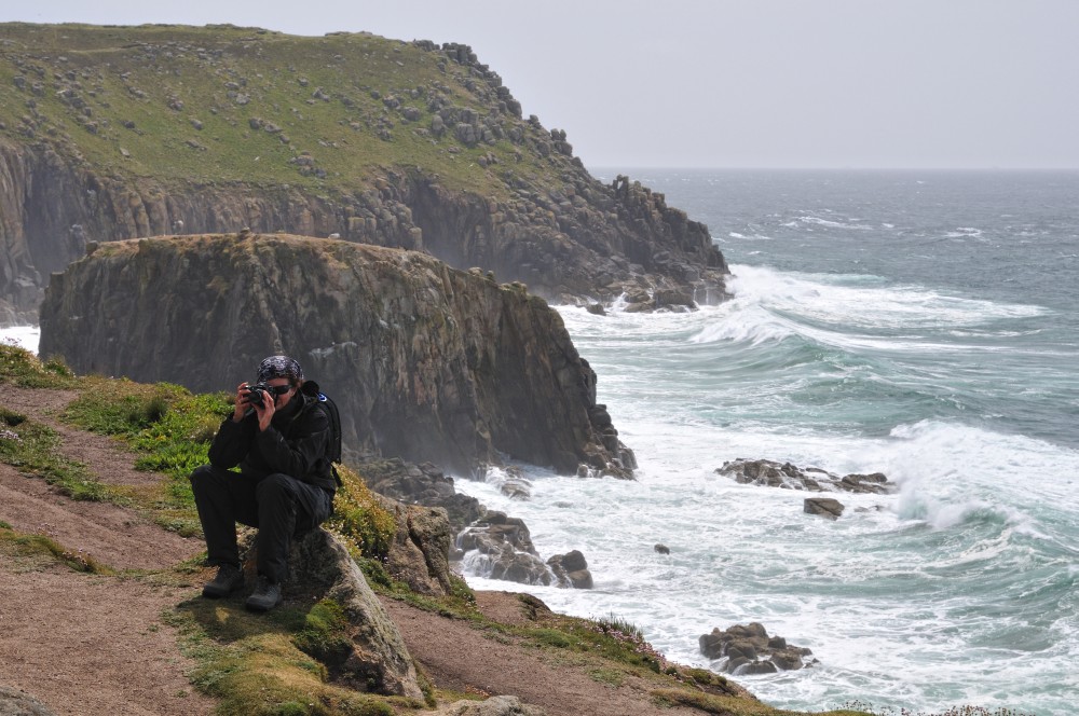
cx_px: 540
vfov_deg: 16.5
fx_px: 2469
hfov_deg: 24.6
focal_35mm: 82
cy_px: 358
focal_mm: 55
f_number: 11
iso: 200
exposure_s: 1/125
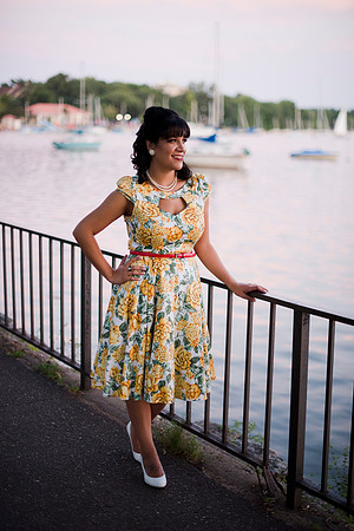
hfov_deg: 27.0
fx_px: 737
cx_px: 177
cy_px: 266
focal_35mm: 50
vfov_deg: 39.6
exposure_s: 1/100
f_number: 1.4
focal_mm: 50
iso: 250
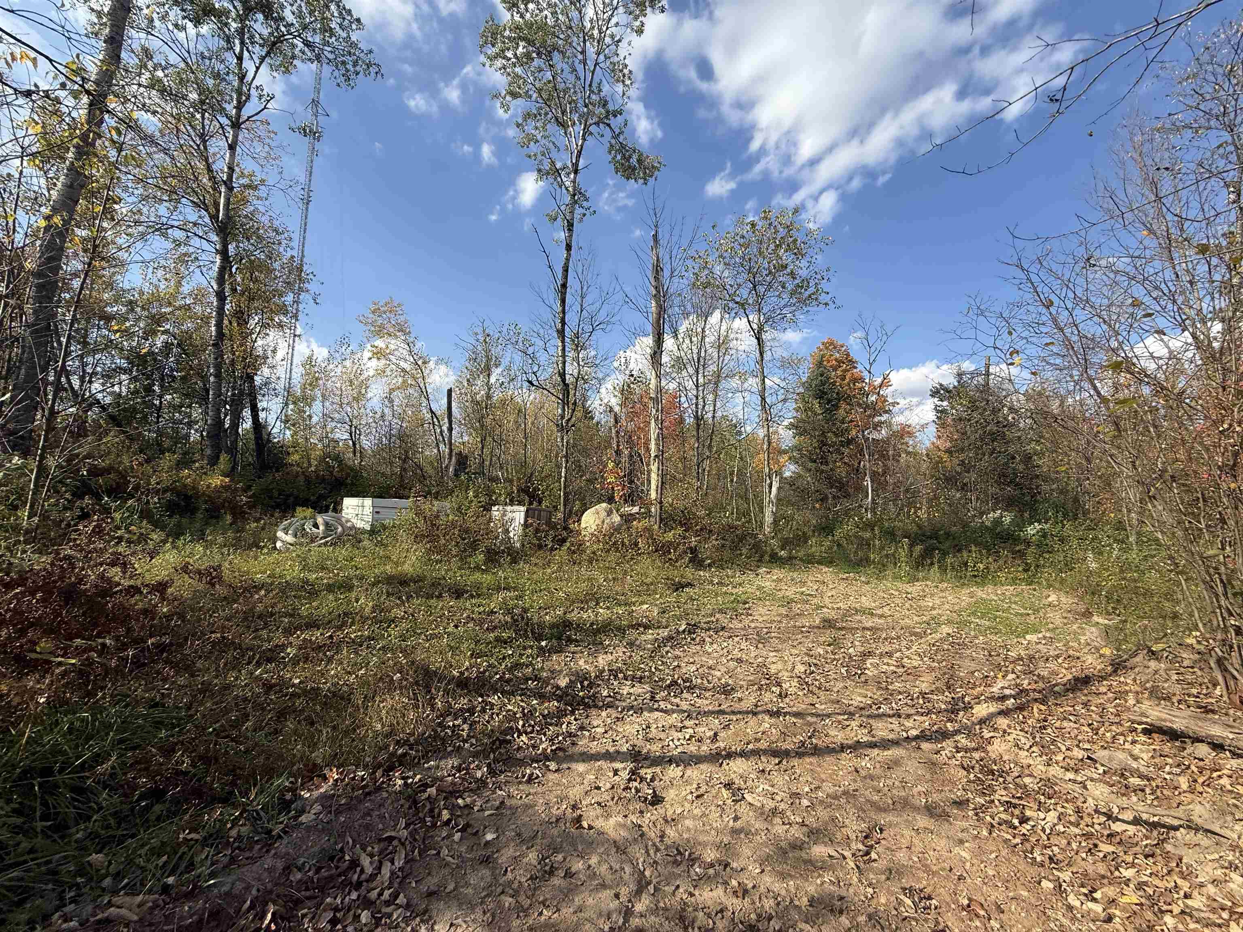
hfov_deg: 102.1
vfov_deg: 85.7
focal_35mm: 14
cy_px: 466
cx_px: 622
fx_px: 503
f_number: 2.2
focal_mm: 2.22
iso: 50
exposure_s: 1/1285
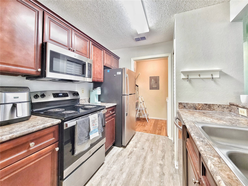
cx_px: 124
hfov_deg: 106.2
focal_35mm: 13
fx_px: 93
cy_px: 93
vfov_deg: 89.9
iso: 500
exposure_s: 1/30
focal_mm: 2.2
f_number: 2.2
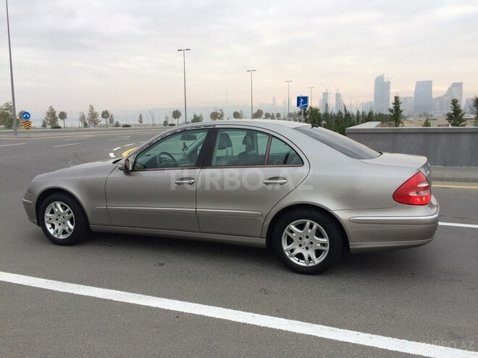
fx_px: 400
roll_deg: +0.7
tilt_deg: -10.2
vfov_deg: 48.2
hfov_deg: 61.7
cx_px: 239
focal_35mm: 29
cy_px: 179
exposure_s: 1/130
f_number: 2.2
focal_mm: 4.15
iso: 32
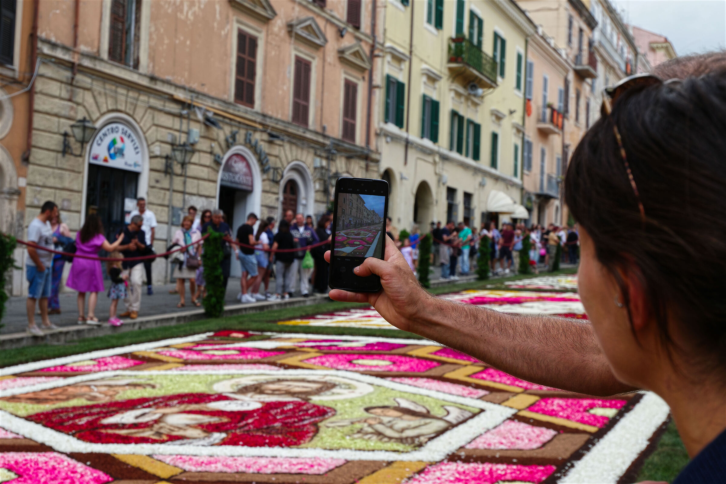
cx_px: 363
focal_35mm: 47
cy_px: 242
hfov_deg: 41.9
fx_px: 948
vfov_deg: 28.6
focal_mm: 31
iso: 400
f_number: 6.3
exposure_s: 1/500
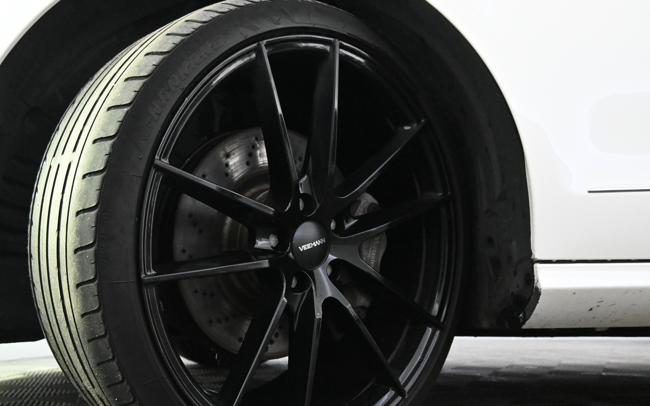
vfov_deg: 35.9
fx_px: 625
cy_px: 240
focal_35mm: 35
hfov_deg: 54.6
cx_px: 269
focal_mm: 19.5
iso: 6400
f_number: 4.5
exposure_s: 1/80
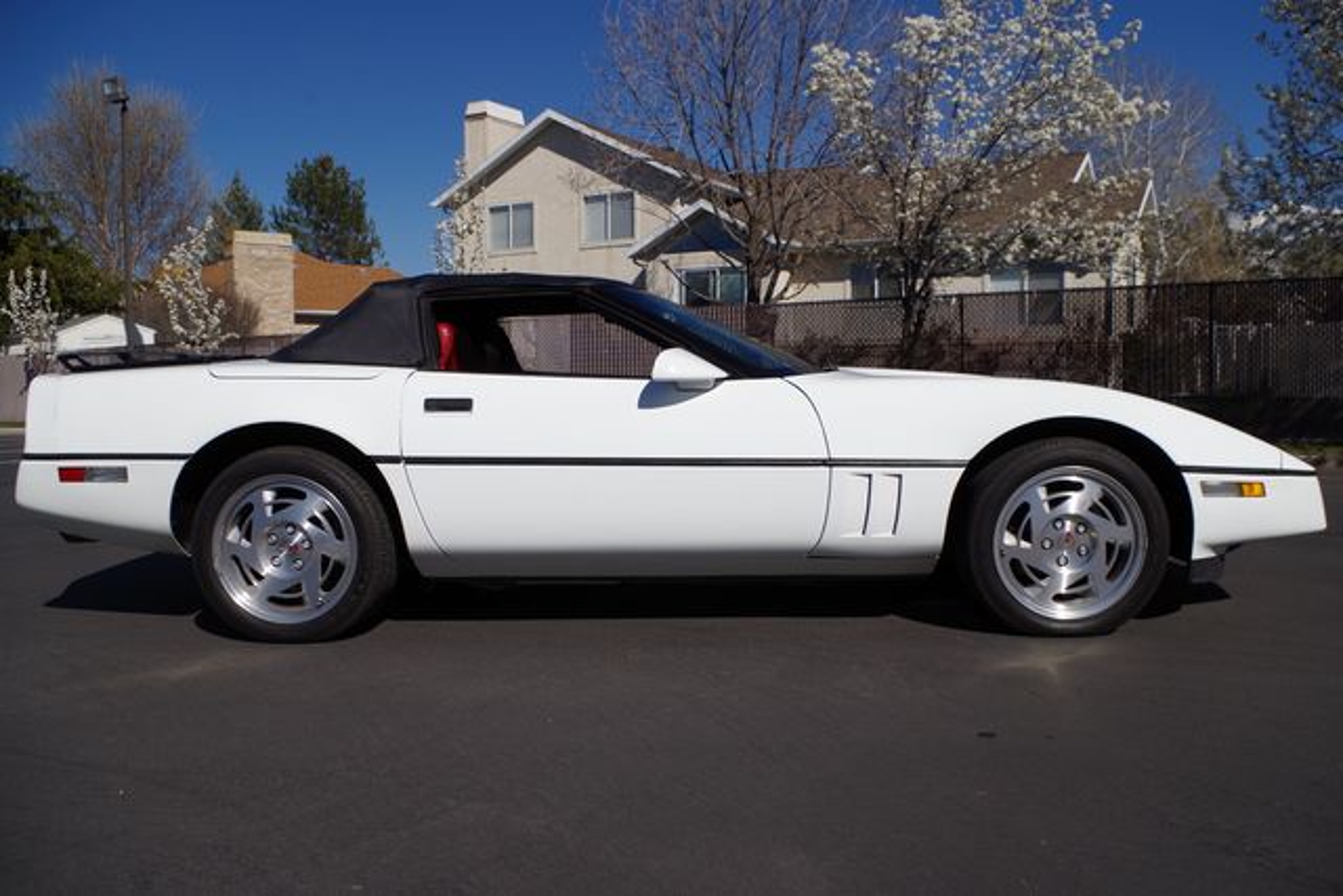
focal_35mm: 30
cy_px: 448
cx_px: 672
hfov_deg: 61.9
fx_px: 1119
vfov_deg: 43.6
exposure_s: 1/500
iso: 100
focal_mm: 20
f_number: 9
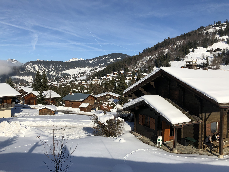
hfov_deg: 63.4
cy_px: 86
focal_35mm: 28
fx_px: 185
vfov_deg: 49.7
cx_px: 114
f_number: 1.8
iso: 20
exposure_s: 1/4000
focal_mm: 4
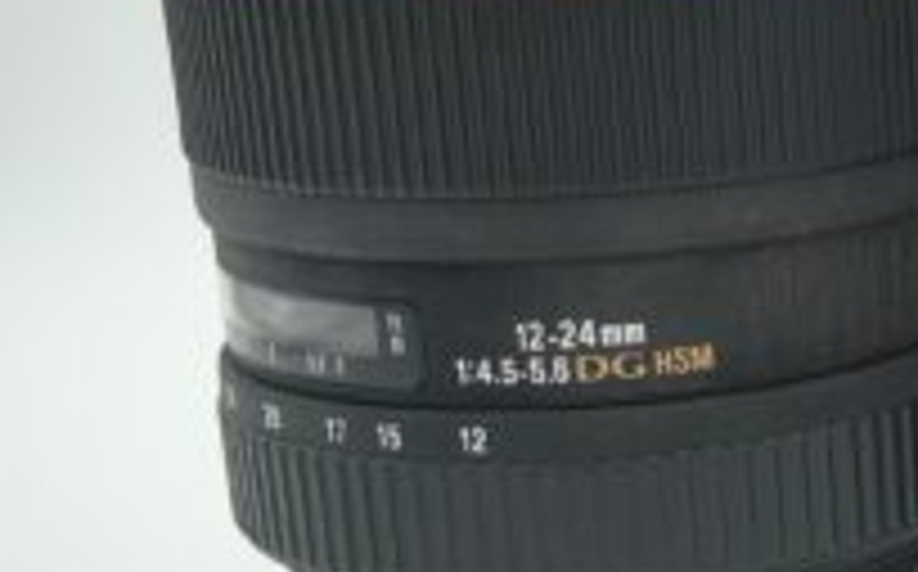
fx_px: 1599
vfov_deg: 19.1
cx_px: 1125
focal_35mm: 64
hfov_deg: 27.7
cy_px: -124
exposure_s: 1/410
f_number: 1.8
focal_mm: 5.56
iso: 100
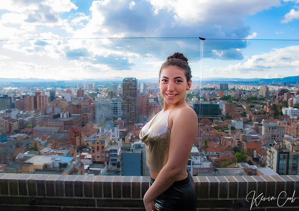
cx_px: 149
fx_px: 241
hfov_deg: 63.7
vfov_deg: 47.2
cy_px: 100
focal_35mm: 28
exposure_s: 1/640
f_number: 4.5
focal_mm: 17
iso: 250
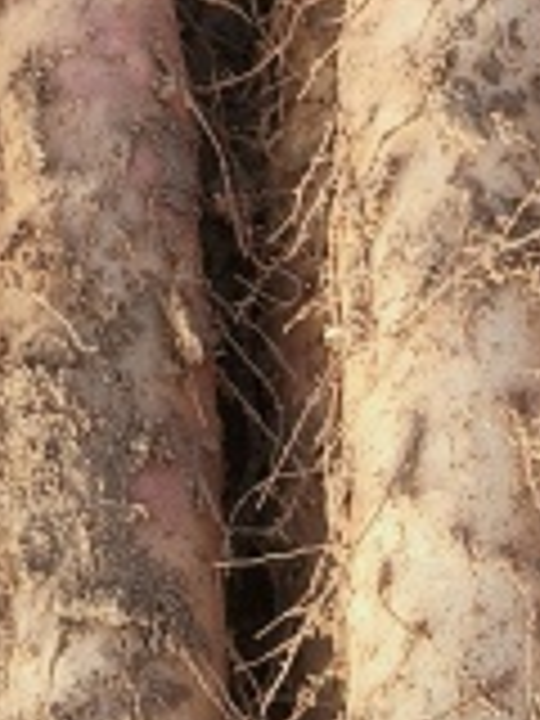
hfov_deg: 7.7
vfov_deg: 9.9
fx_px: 4014
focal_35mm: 193
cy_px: -425
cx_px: 396
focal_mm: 4.84
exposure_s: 1/300
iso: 80
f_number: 1.8
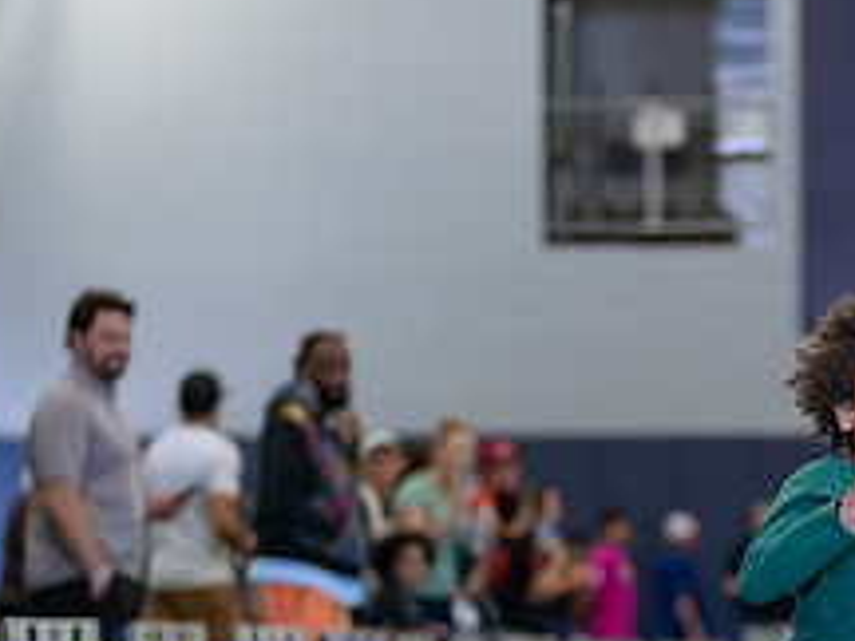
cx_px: 903
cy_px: 734
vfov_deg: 8.0
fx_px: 4545
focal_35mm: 184
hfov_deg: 10.6
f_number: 1.2
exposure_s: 1/1000
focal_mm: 50
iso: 1250
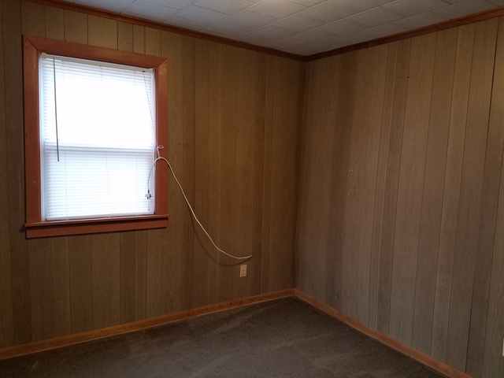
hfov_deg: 67.3
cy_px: 189
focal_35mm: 26
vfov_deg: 53.1
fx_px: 379
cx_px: 252
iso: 160
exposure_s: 1/40
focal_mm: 4.2
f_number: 1.7
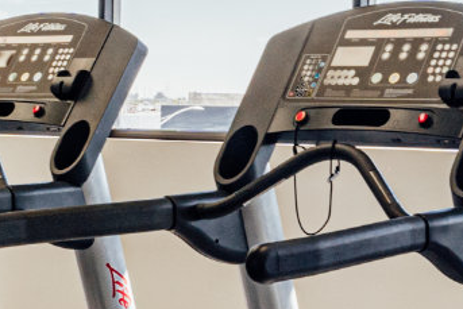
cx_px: 386
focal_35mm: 140
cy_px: 262
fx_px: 1801
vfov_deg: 9.8
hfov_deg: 14.5
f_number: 9
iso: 400
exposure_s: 1/100
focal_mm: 24
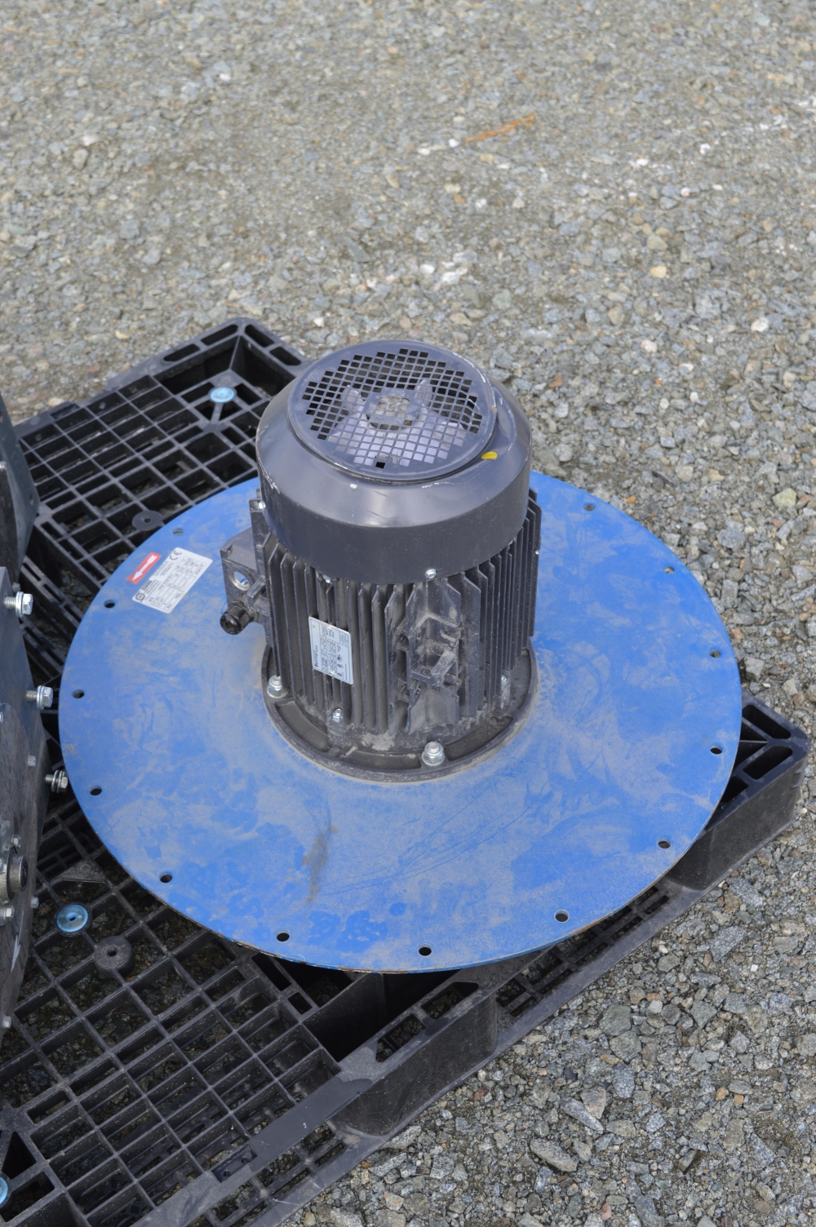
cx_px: 408
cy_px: 614
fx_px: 1584
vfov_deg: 42.4
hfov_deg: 28.9
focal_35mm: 46
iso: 100
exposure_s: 1/160
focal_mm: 31
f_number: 6.3
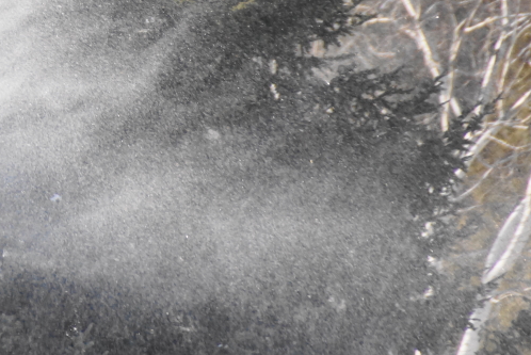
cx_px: 113
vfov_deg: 1.8
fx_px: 11087
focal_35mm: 751
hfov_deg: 2.7
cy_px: 25
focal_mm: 250
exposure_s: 1/400
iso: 500
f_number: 6.3
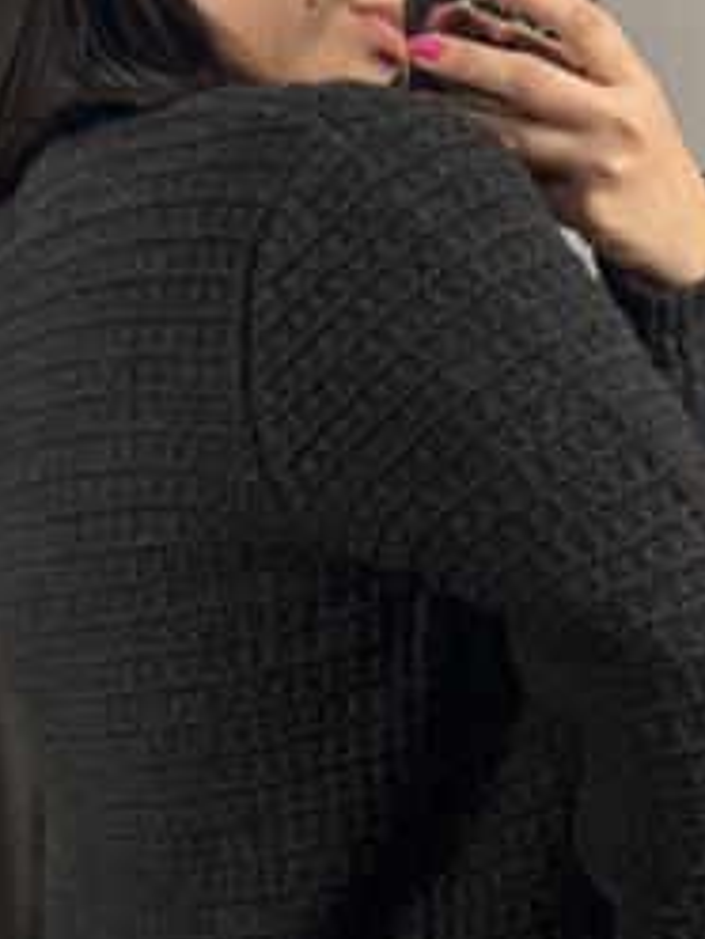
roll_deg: +8.2
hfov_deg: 18.4
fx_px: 2172
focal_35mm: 80
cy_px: 627
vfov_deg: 24.3
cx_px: 360
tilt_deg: -30.0
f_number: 1.78
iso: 125
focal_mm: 6.86
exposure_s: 1/100
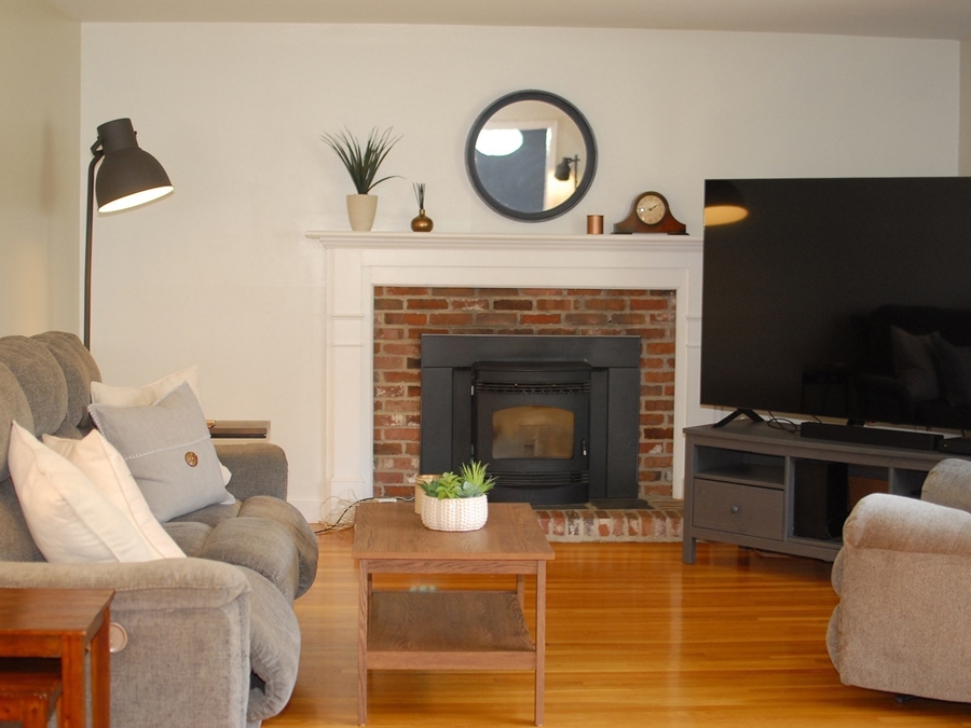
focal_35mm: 58
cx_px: 452
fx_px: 1614
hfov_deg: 33.5
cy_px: 363
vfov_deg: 25.4
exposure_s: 1/80
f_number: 2.5
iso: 400
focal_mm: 35
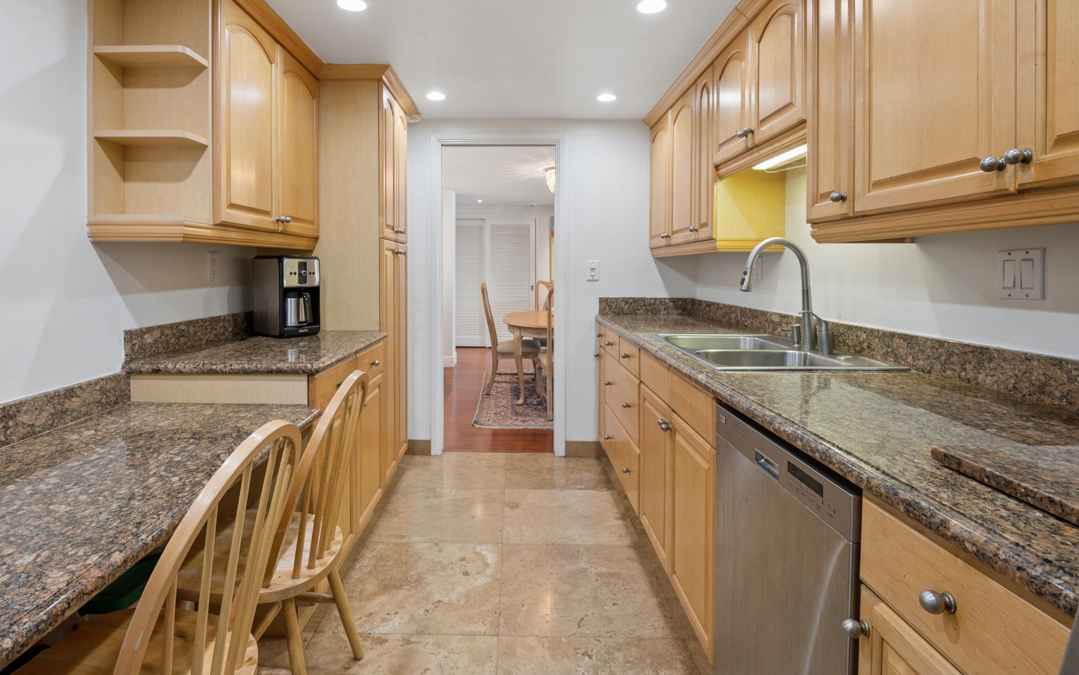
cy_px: 296
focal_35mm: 18
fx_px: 529
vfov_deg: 64.8
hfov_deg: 90.9
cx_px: 500
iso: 250
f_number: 8
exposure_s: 1/10
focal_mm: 16
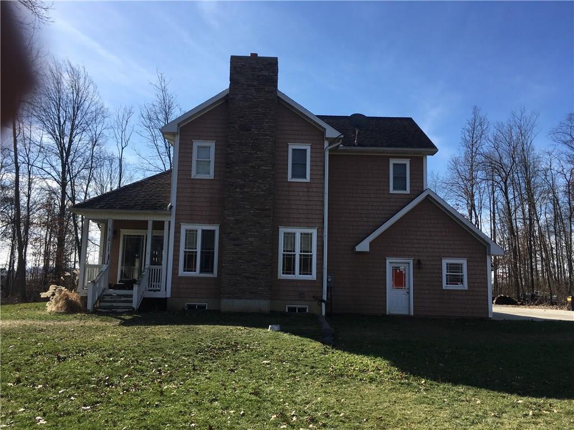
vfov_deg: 48.2
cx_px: 287
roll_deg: -0.9
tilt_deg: +8.1
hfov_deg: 61.7
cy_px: 215
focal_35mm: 29
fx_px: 481
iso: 25
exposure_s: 1/1425
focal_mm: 4.15
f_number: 2.2
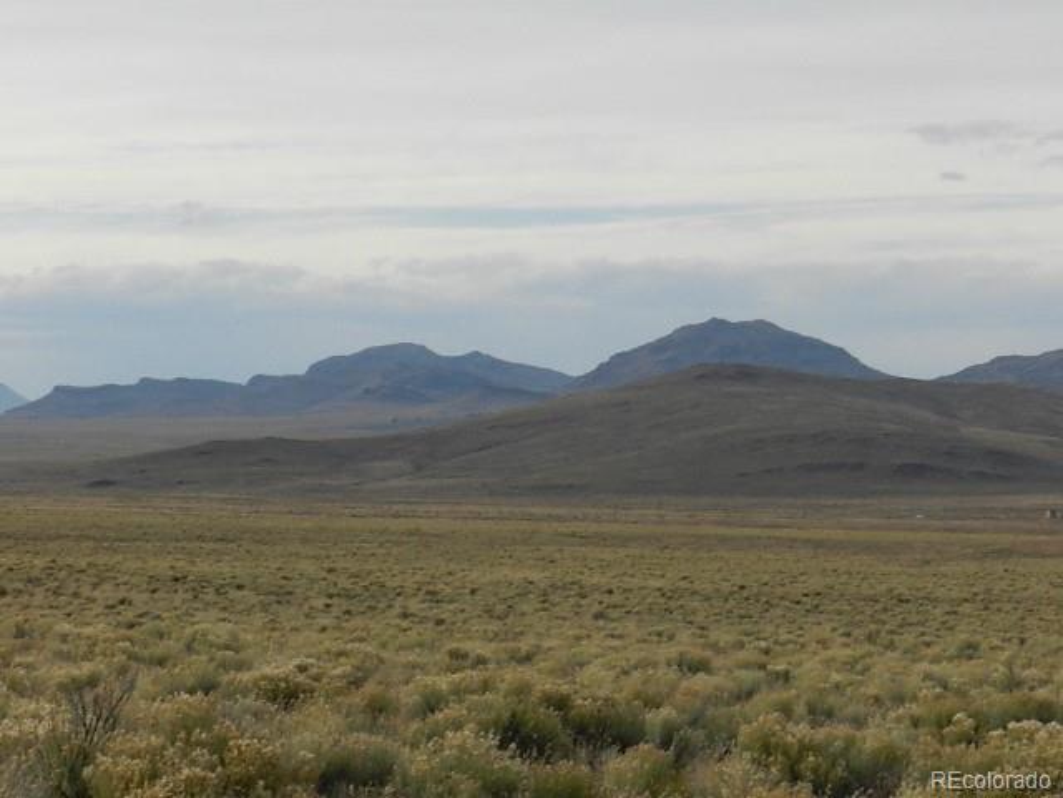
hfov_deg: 17.1
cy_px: 399
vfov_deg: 12.9
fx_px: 3531
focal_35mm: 115
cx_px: 532
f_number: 4.8
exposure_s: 1/60
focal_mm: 20.5
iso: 160
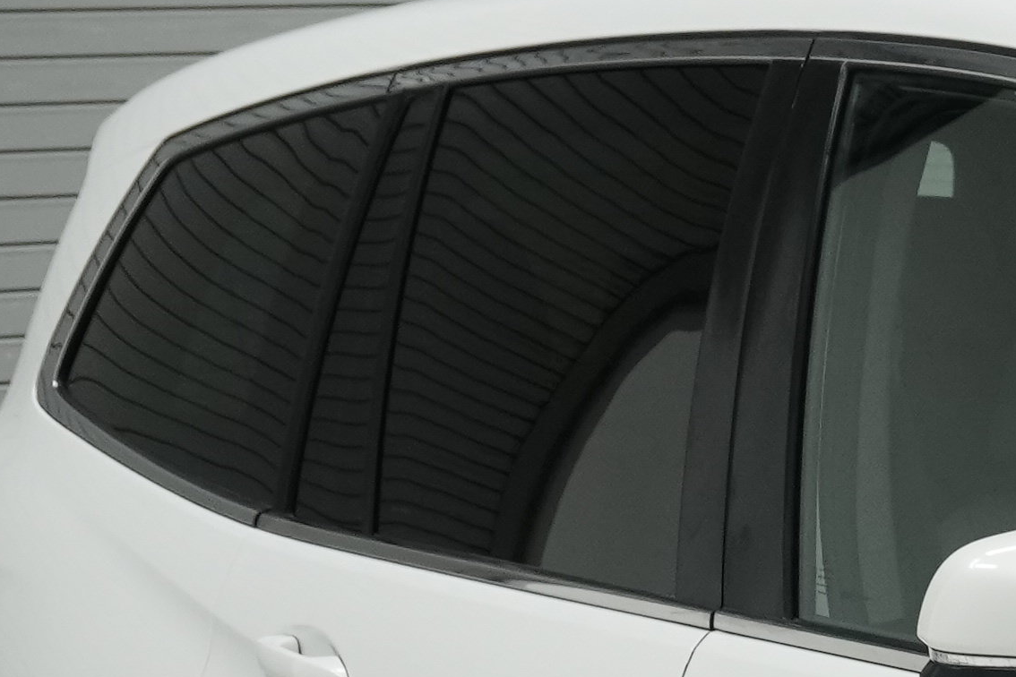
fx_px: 4374
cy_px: 1194
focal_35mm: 155
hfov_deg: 11.7
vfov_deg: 8.5
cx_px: 2104
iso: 640
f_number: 5.6
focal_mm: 23
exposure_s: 1/200
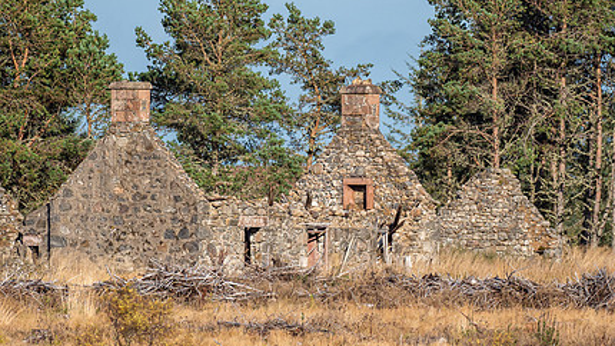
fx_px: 14417
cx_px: 295
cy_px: 198
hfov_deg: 2.4
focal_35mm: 884
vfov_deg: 1.4
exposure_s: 1/1600
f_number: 4
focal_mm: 300
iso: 200
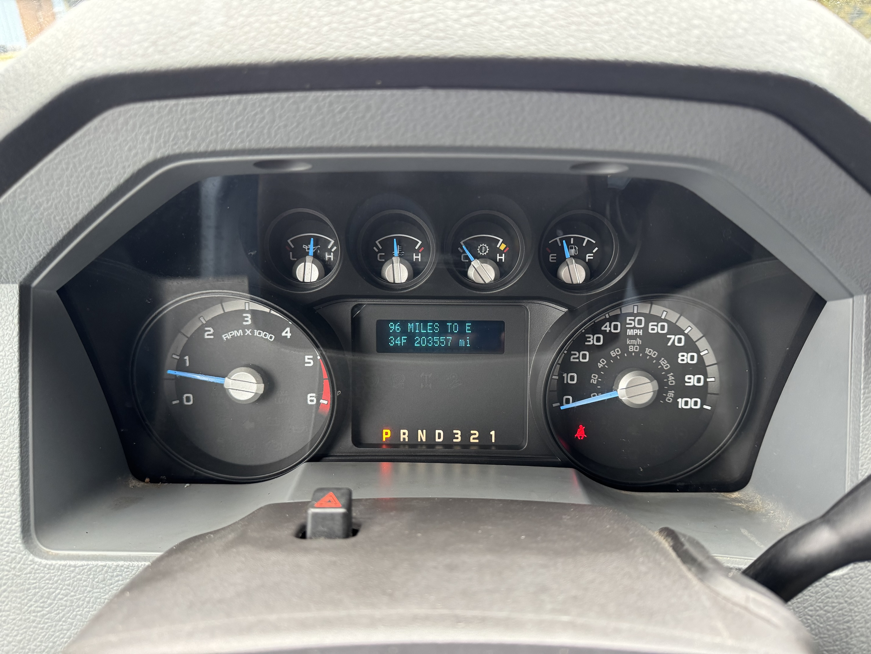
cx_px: 436
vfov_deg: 56.8
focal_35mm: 24
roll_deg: +0.7
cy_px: 327
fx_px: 604
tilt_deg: -27.9
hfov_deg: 71.6
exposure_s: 1/60
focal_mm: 6.76
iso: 320
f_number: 1.78
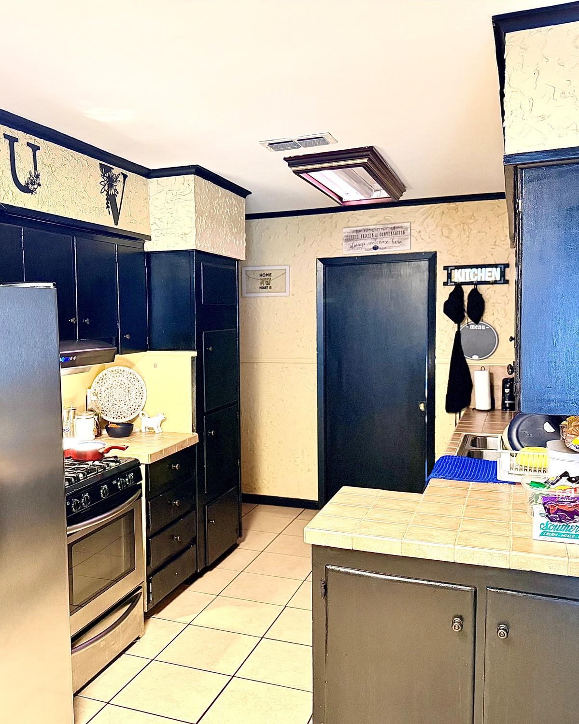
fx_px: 686
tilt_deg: -4.7
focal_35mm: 32
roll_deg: +1.1
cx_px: 200
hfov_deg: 45.2
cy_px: 369
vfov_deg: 55.7
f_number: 1.78
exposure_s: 1/41
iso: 500
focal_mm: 6.76
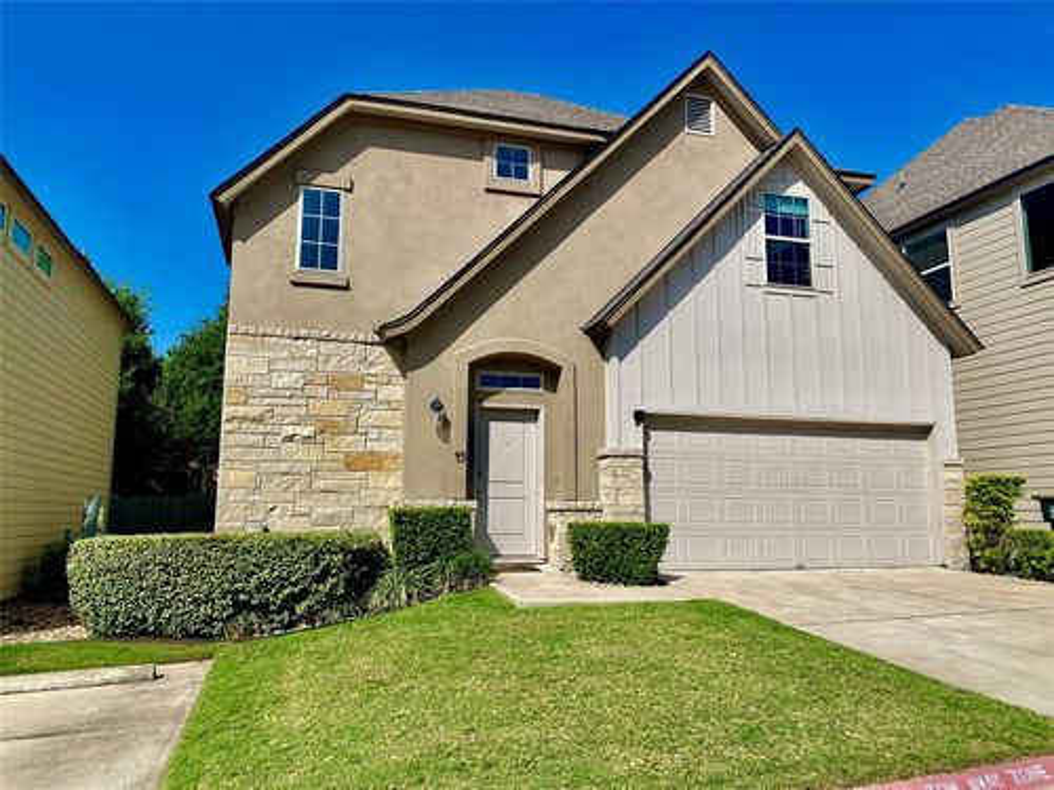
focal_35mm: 26
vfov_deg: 53.1
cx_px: 527
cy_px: 395
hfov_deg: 67.3
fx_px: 792
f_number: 1.8
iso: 32
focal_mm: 4.25
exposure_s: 1/4274
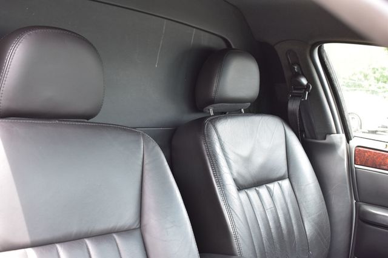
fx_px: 436
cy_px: 129
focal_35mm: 40
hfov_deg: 47.9
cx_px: 194
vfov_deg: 33.0
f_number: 7.1
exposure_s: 1/40
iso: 400
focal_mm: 27
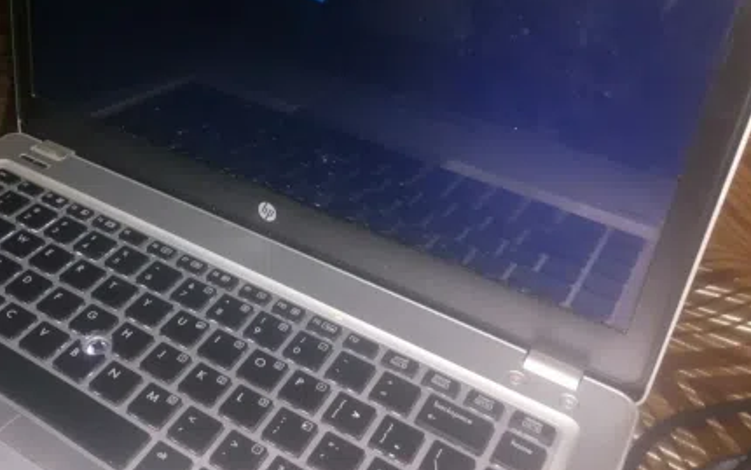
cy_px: 133
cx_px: 217
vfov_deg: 30.9
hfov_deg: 47.0
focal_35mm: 41
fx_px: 839
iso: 250
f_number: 1.8
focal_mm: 5.4
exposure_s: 1/33.3
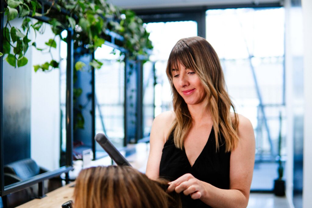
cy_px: 104
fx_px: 390
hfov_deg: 43.6
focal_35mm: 45
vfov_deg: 29.9
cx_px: 156
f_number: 1.4
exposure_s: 1/800
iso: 400
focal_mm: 30
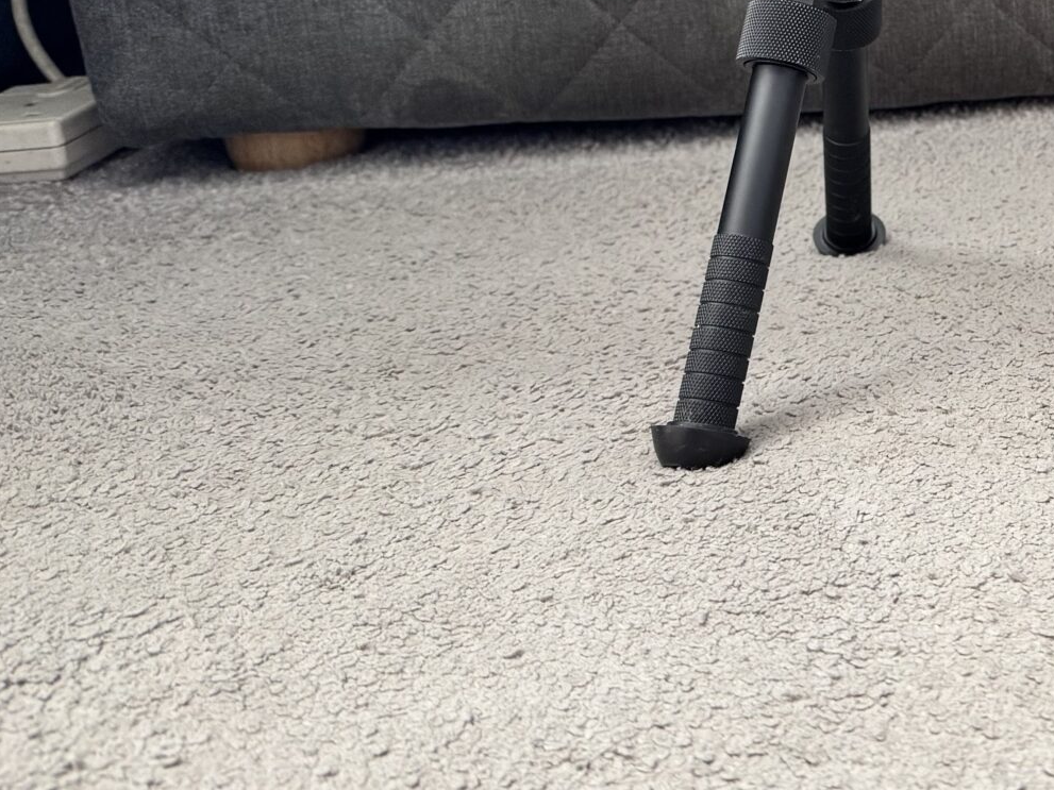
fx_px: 1888
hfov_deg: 27.4
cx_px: 1272
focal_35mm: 62
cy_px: 110
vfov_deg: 23.2
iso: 200
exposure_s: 1/105
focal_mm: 6.76
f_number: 1.78
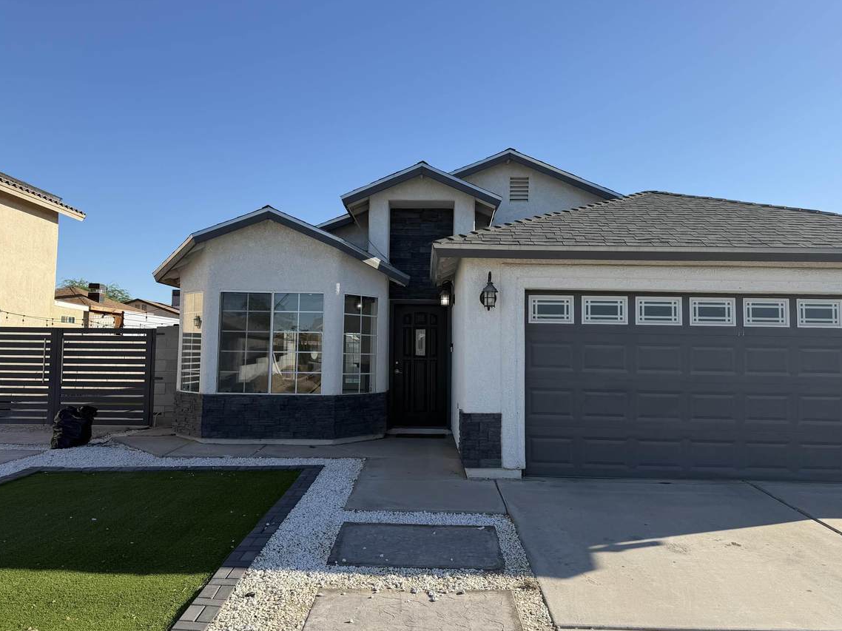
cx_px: 420
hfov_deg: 65.3
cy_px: 306
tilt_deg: +4.3
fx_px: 657
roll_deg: -1.7
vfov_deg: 51.3
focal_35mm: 27
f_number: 1.78
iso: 80
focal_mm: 6.76
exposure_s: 1/3584
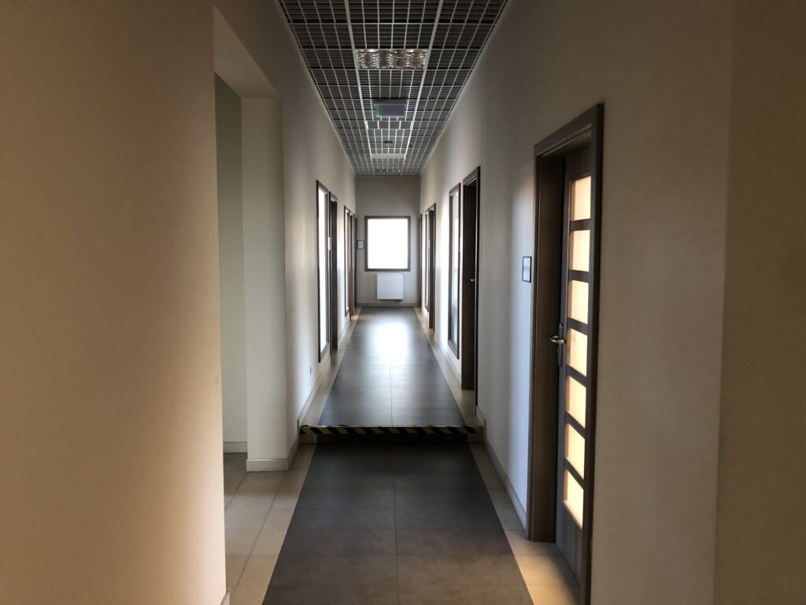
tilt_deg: -4.6
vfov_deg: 49.7
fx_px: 652
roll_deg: +0.7
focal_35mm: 28
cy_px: 302
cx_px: 403
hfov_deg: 63.4
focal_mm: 3.99
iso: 80
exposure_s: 1/5
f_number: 1.8
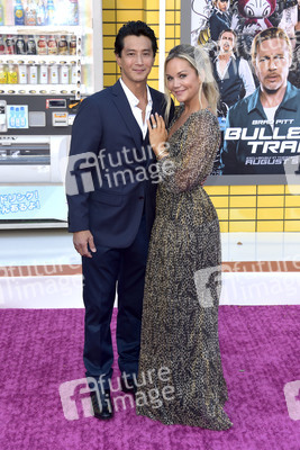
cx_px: 150
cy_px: 225
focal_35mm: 72
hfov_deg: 18.9
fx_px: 899
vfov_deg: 28.1
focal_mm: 72
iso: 400
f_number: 7.1
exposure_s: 1/250
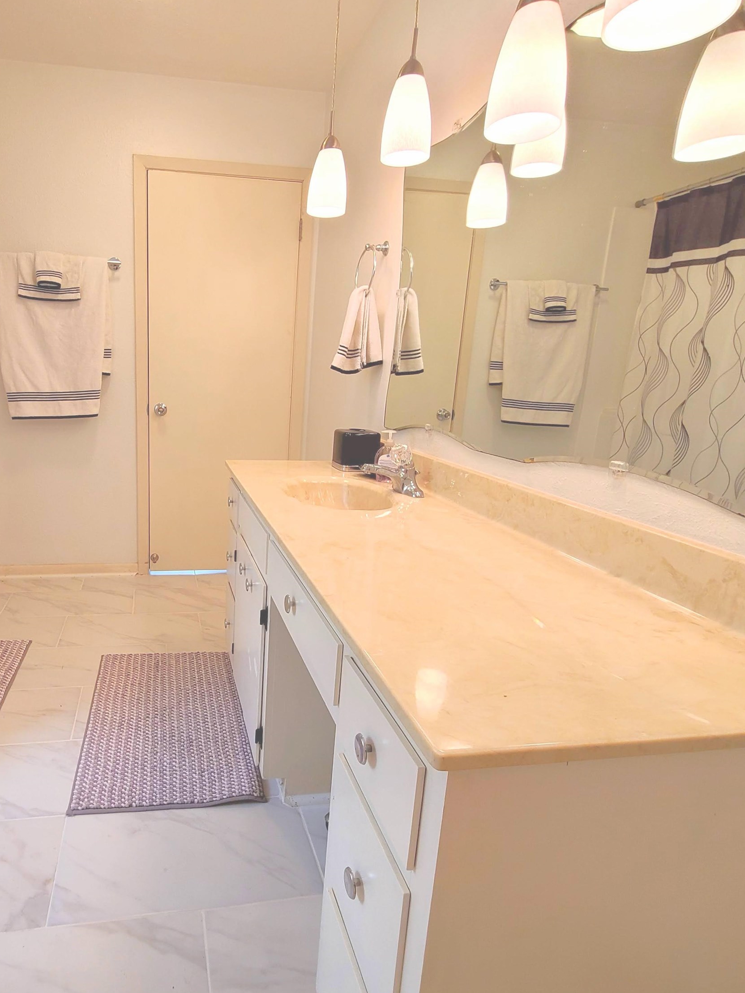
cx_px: 230
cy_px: 483
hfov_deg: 68.9
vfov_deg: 87.7
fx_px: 517
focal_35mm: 18
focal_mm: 2.2
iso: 125
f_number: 2.2
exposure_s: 1/60
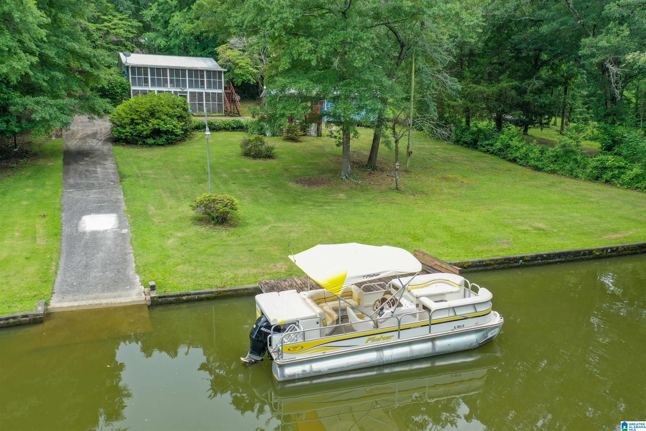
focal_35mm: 28
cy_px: 216
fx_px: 502
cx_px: 323
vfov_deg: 46.4
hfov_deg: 65.5
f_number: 4.5
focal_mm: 10.26
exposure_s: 1/100
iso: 100
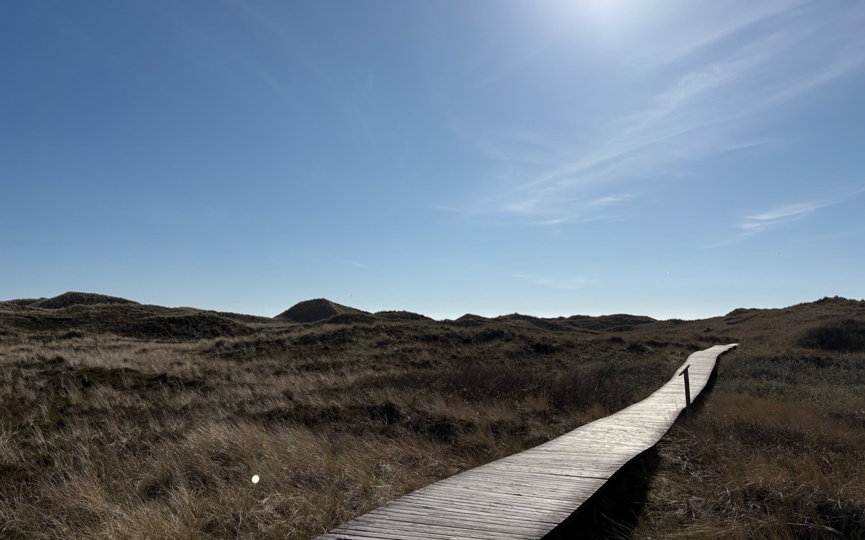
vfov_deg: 44.3
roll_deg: +0.6
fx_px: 660
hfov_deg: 66.5
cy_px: 211
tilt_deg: +9.8
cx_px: 437
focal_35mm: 28
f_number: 1.6
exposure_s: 1/14493
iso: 50
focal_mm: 5.96
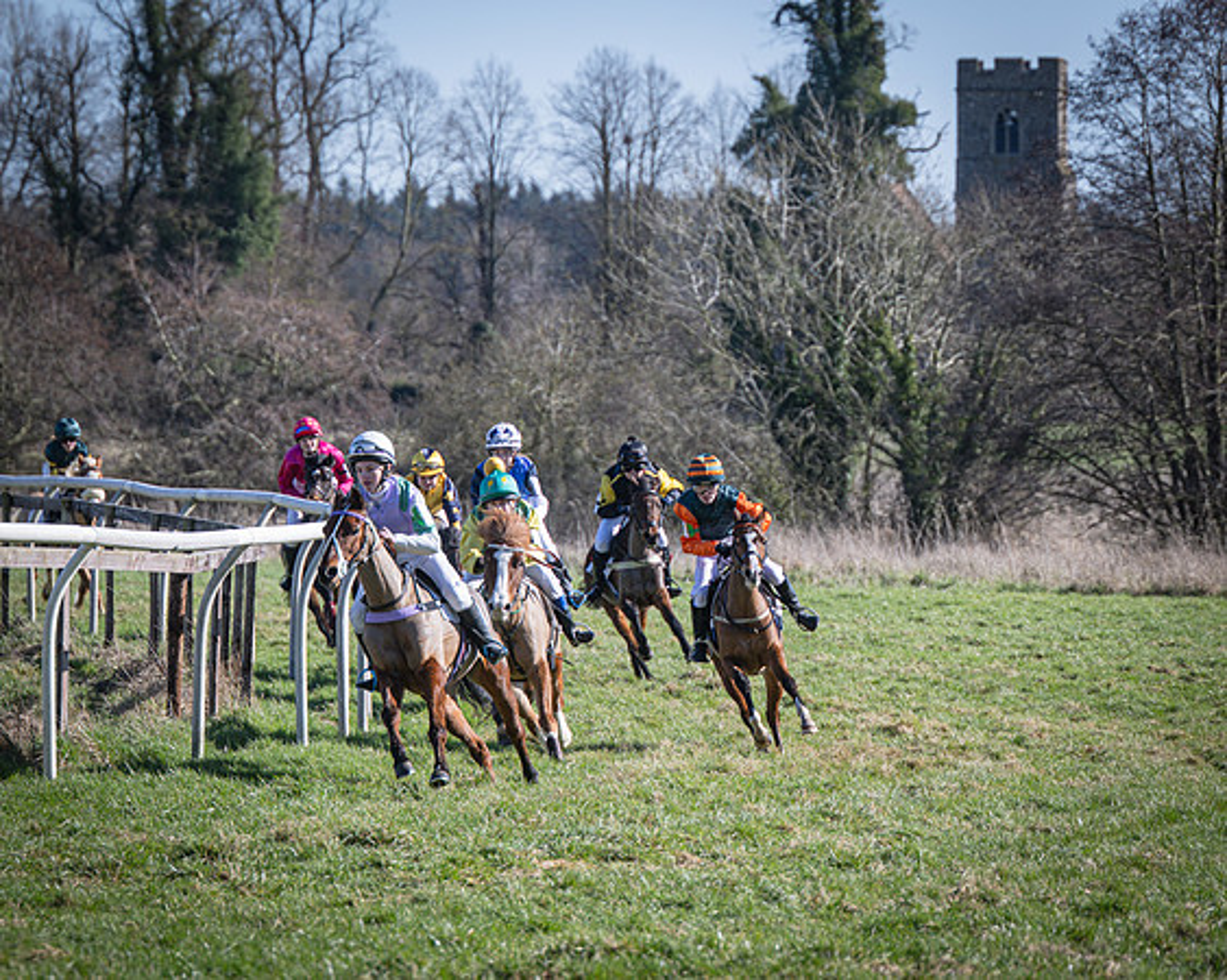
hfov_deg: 7.9
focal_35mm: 244
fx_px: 8876
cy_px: 490
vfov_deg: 6.3
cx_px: 614
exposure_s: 1/1000
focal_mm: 145
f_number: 4
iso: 125
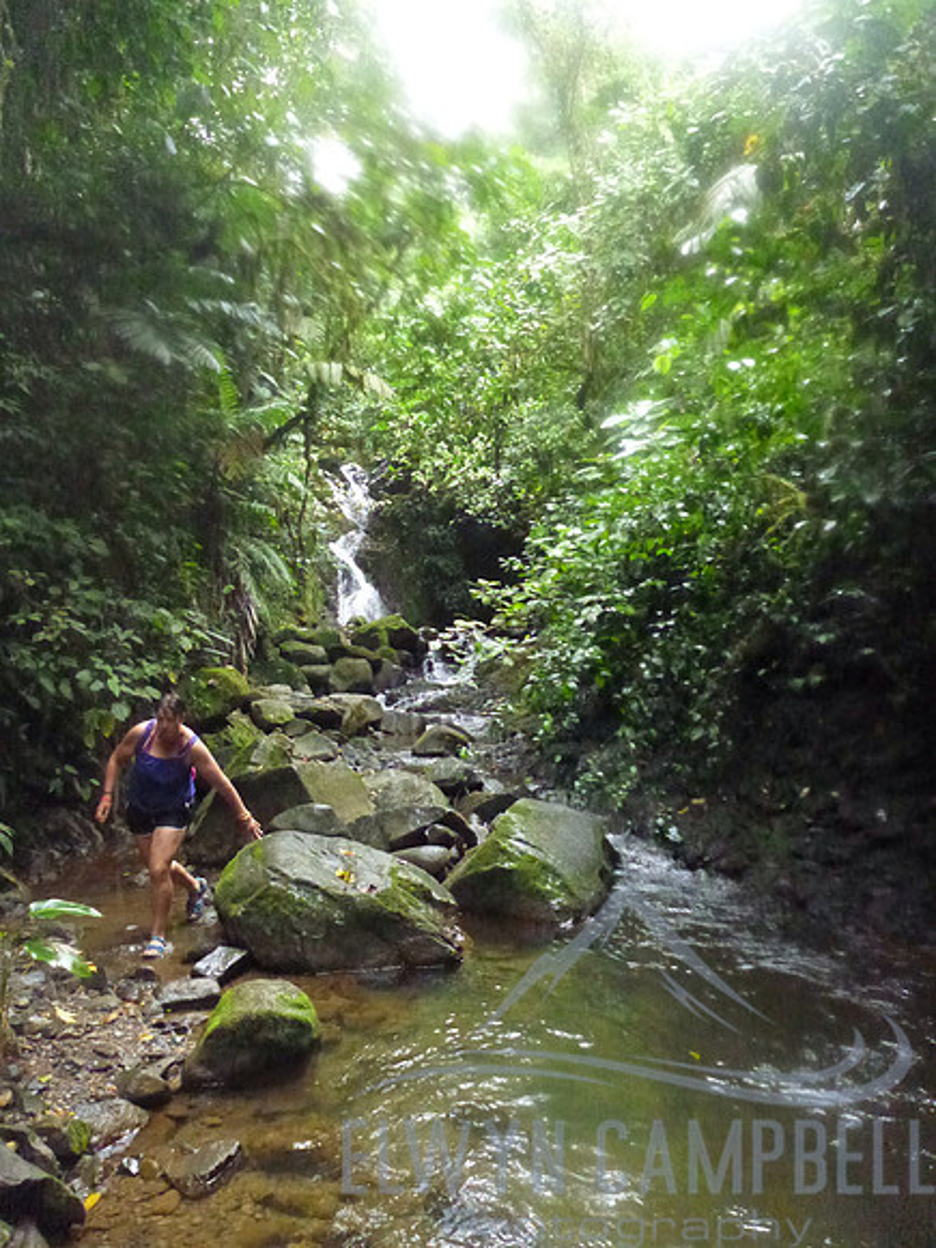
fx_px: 1009
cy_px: 624
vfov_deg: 63.4
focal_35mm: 28
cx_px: 468
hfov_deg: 49.7
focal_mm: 4.9
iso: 1600
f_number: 3.3
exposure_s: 1/160
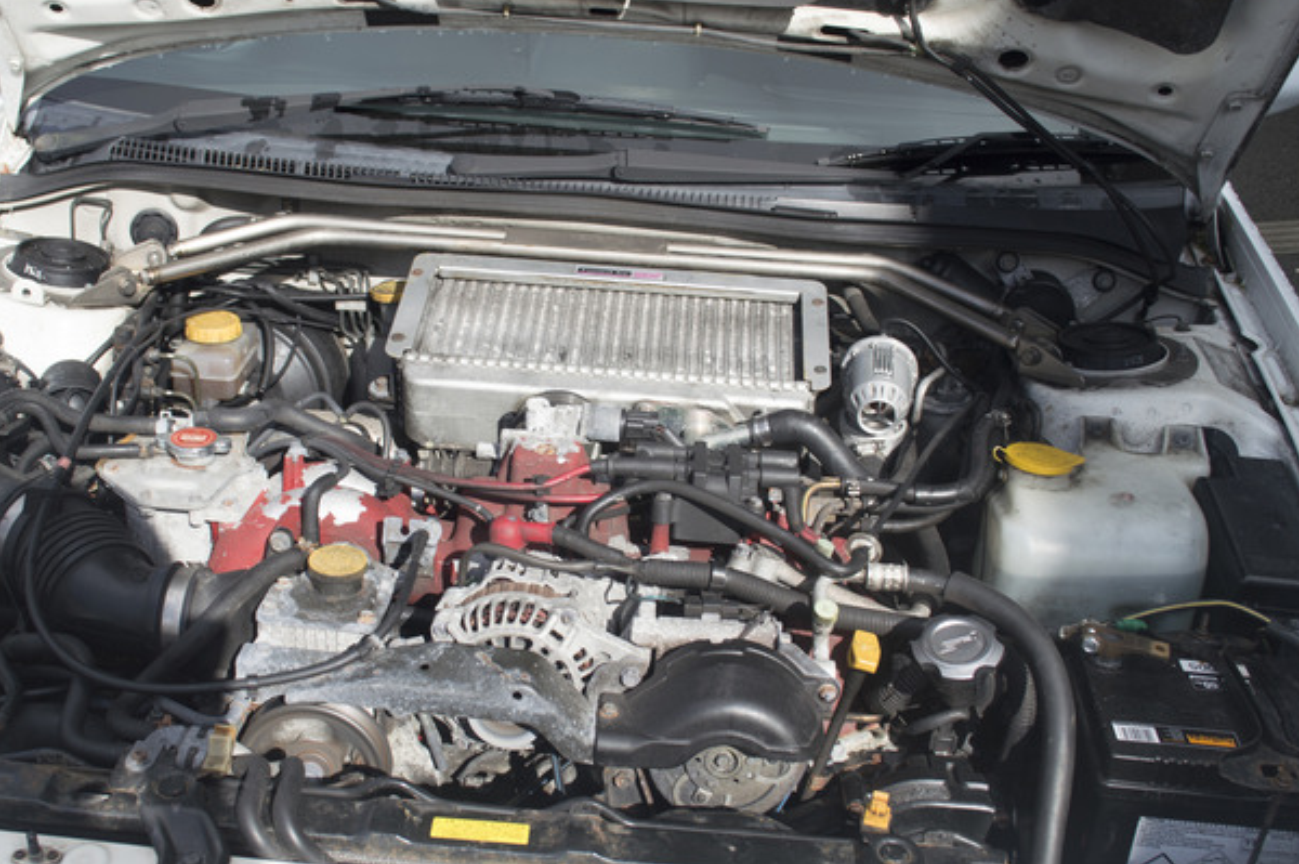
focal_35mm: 44
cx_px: 569
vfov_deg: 30.5
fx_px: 1586
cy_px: 440
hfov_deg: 44.4
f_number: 7.1
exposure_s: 1/200
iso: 100
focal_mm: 22
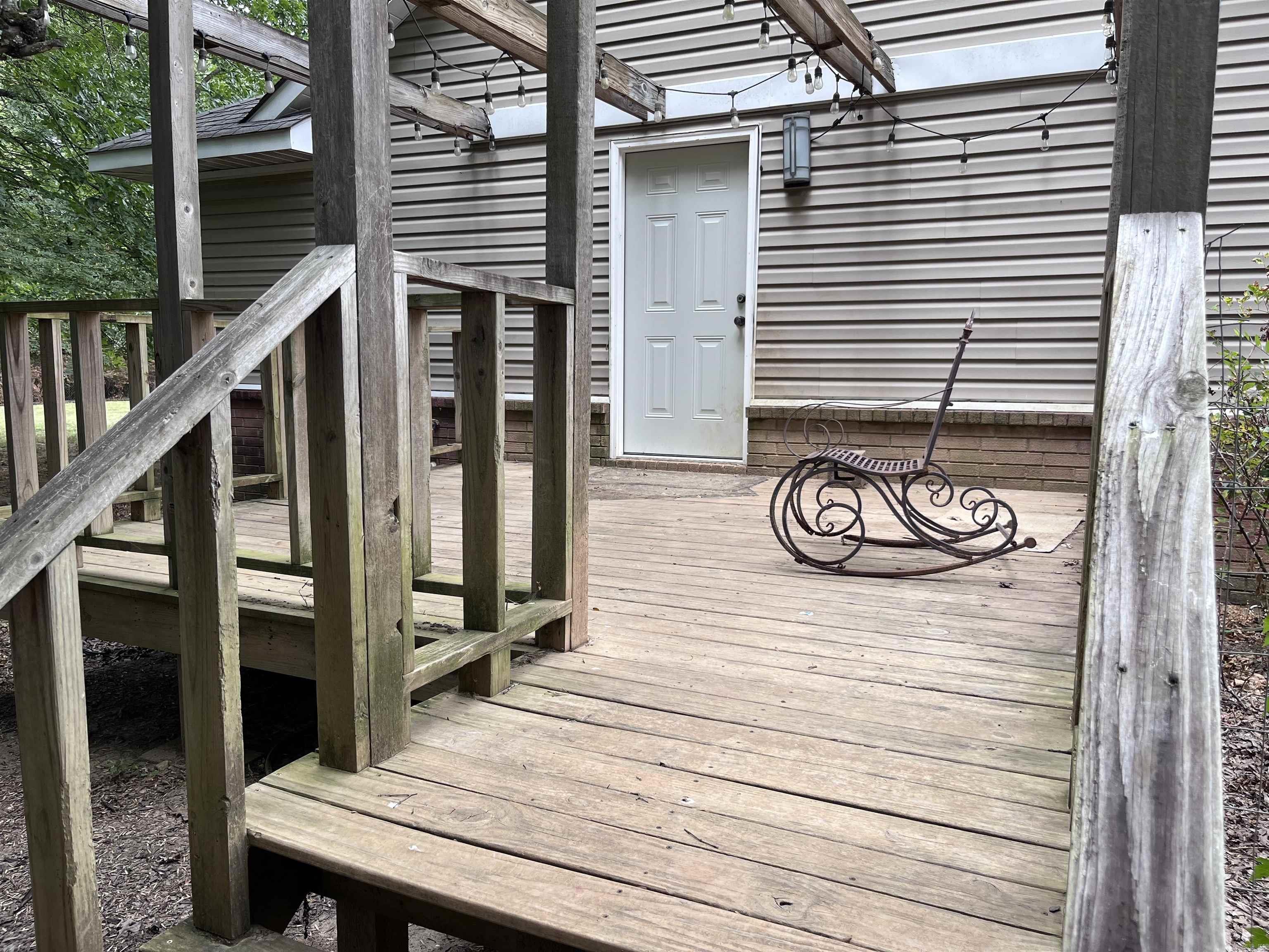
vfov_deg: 53.1
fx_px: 953
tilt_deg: -7.2
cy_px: 476
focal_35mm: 26
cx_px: 634
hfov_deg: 67.3
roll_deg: -0.2
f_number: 1.6
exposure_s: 1/422
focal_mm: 5.1
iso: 50
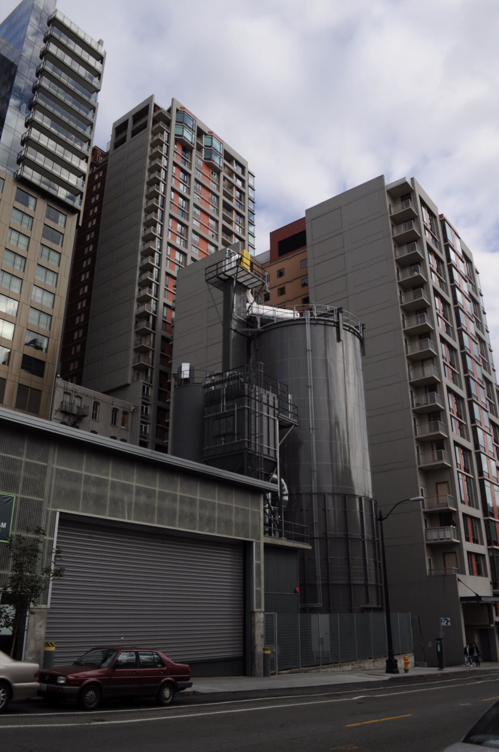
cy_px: 376
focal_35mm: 27
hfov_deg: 47.8
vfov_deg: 67.4
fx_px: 563
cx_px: 250
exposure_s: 1/500
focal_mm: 18
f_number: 11
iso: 200
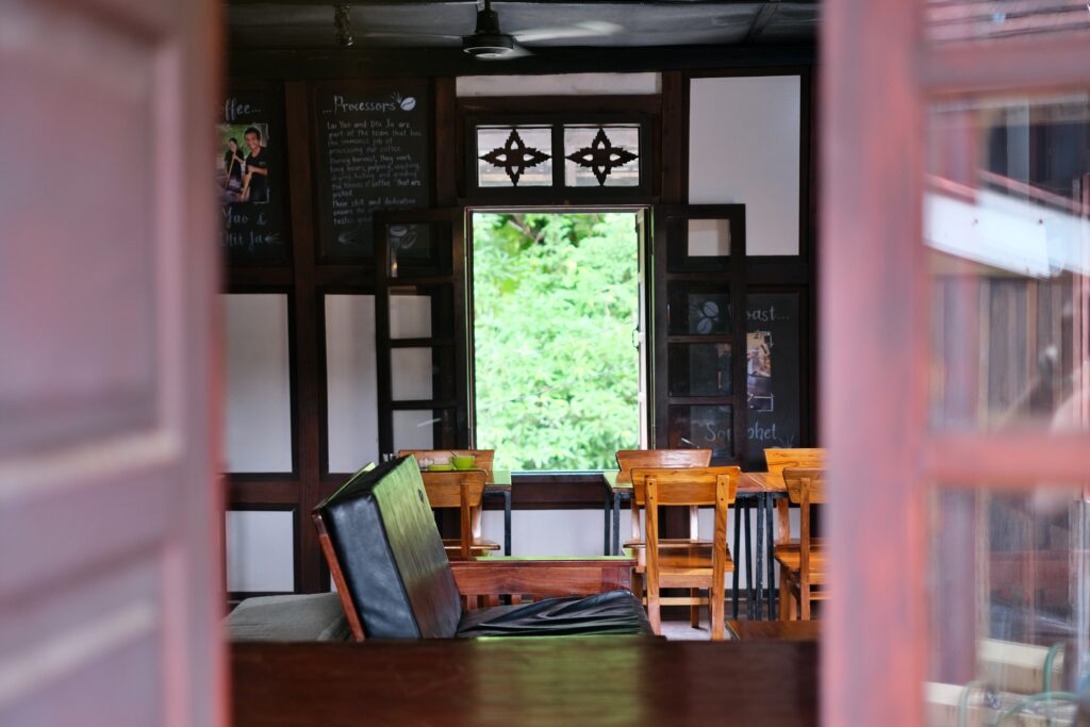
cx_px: 545
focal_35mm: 53
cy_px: 364
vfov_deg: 25.5
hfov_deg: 37.5
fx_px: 1605
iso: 320
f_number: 1.6
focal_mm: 35
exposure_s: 1/105
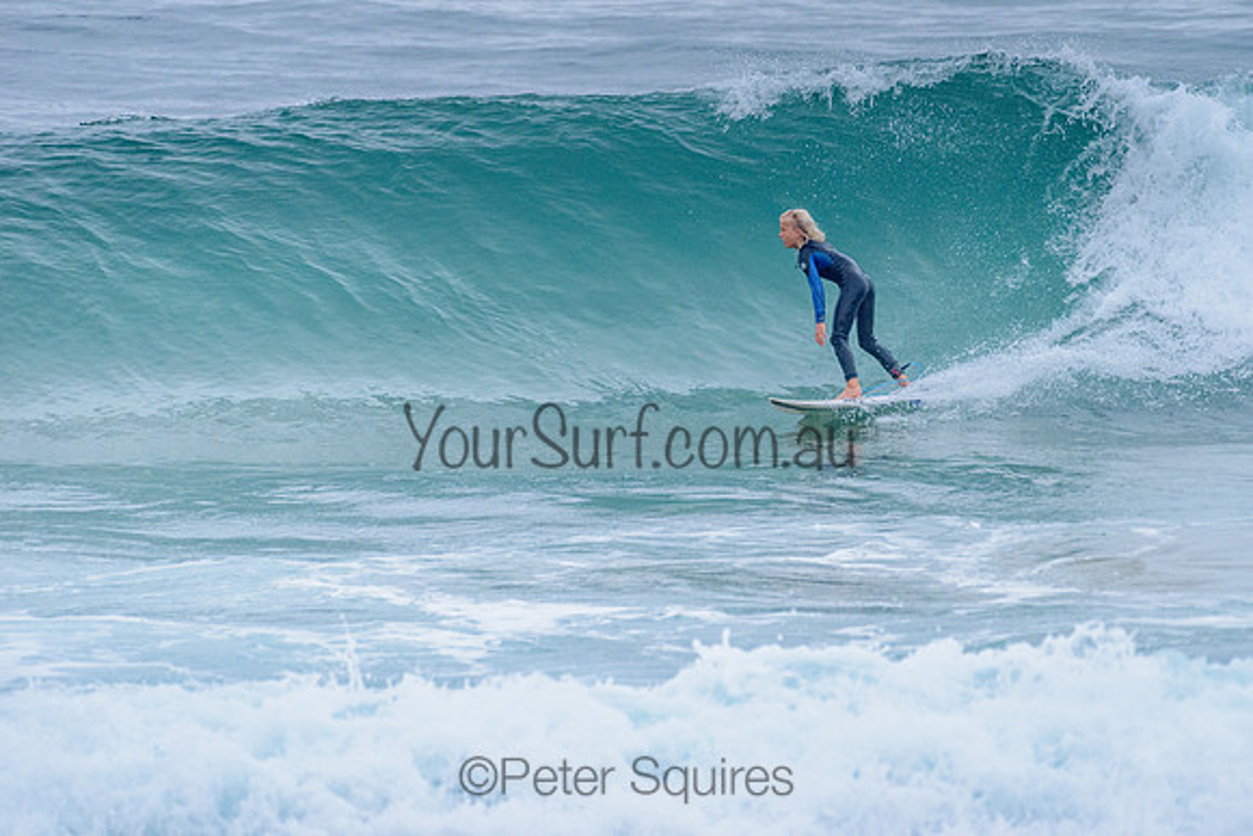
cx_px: 768
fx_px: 21335
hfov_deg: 3.4
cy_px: 324
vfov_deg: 2.2
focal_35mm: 613
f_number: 5.6
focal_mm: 500
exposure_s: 1/2000
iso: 2000
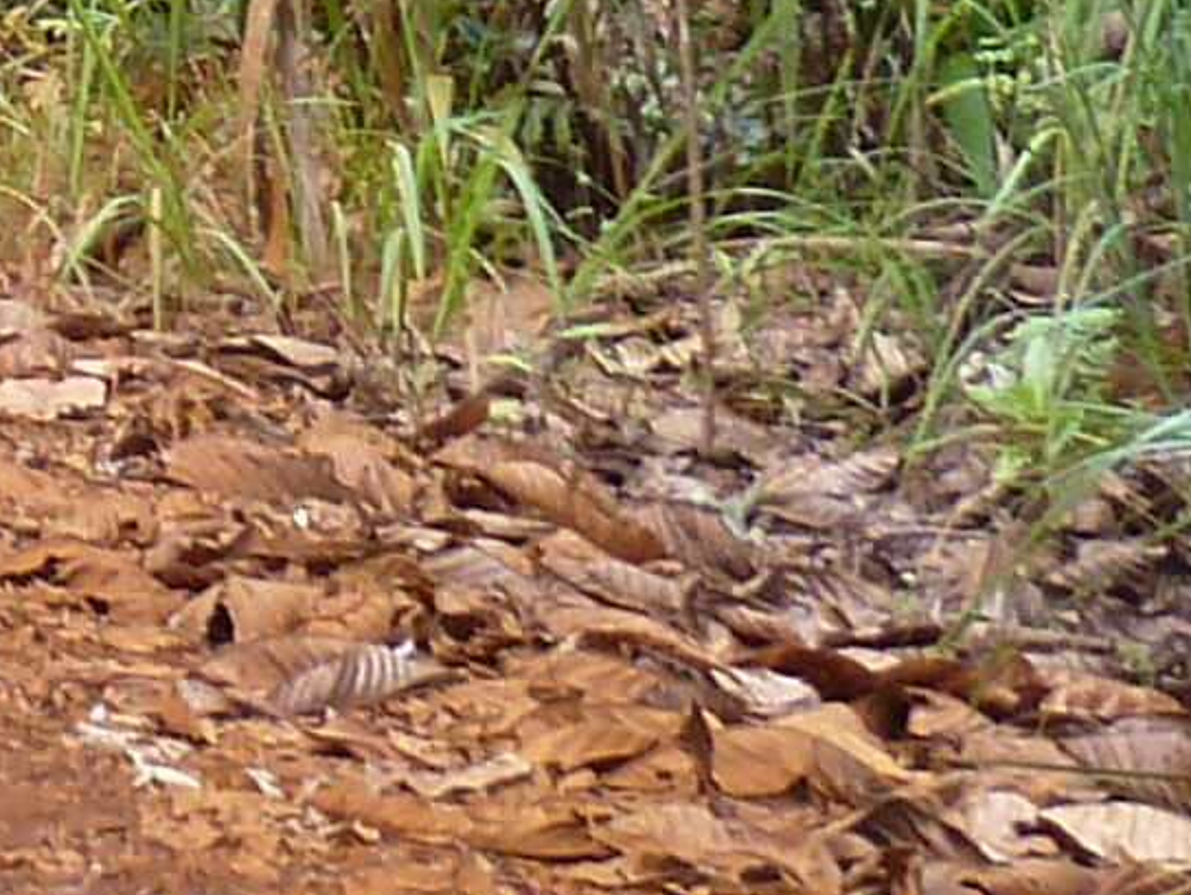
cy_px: -1680
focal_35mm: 184
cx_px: -1285
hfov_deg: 9.9
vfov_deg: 7.3
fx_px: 6335
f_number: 3.3
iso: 80
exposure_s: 1/40
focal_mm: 4.1
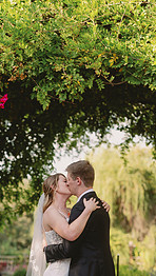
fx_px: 1473
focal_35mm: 201
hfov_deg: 6.1
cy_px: 233
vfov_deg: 10.7
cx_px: 58
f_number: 2.8
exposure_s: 1/200
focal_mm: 112
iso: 100
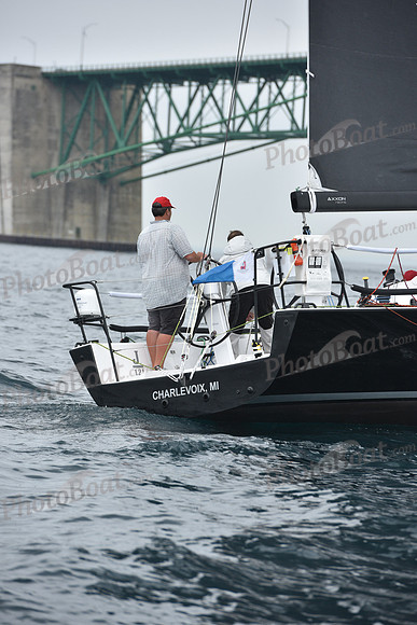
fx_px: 3473
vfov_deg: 10.3
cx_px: 208
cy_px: 312
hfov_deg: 6.9
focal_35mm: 200
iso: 250
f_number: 5.6
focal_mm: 200
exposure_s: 1/800
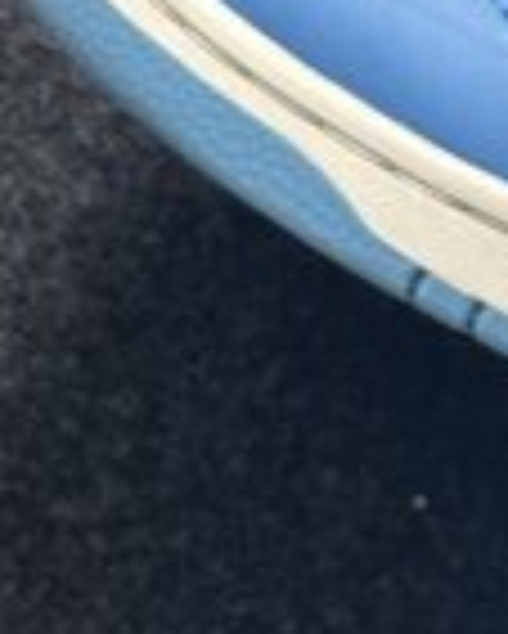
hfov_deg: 5.7
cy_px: 924
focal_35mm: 265
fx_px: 4975
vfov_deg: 7.2
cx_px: 1025
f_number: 1.78
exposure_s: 1/33
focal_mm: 6.86
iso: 200
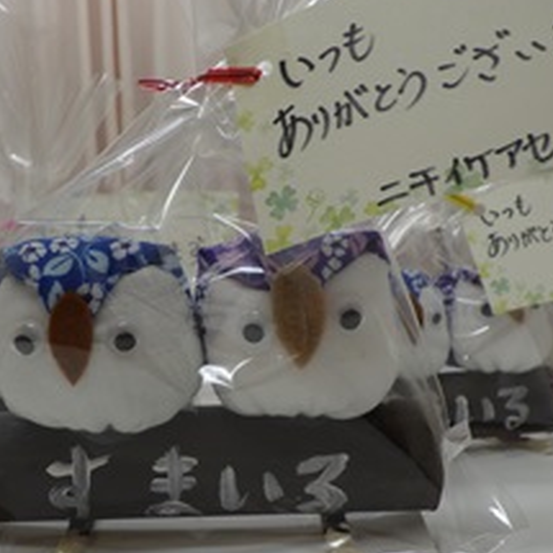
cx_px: 242
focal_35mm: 46
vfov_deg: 36.6
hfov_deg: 36.7
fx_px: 831
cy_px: 350
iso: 125
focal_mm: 5
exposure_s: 1/60
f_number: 3.5
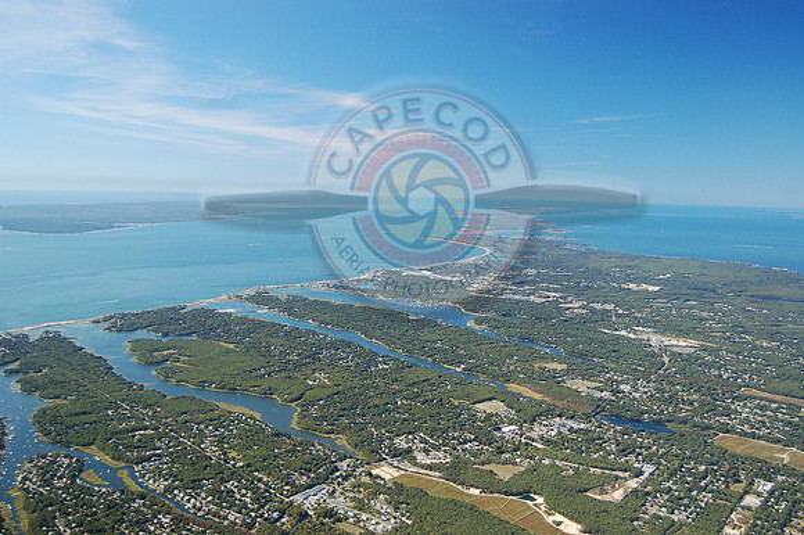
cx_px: 402
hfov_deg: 55.1
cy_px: 268
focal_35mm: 34
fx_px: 770
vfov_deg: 38.3
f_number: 3.8
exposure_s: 1/500
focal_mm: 23
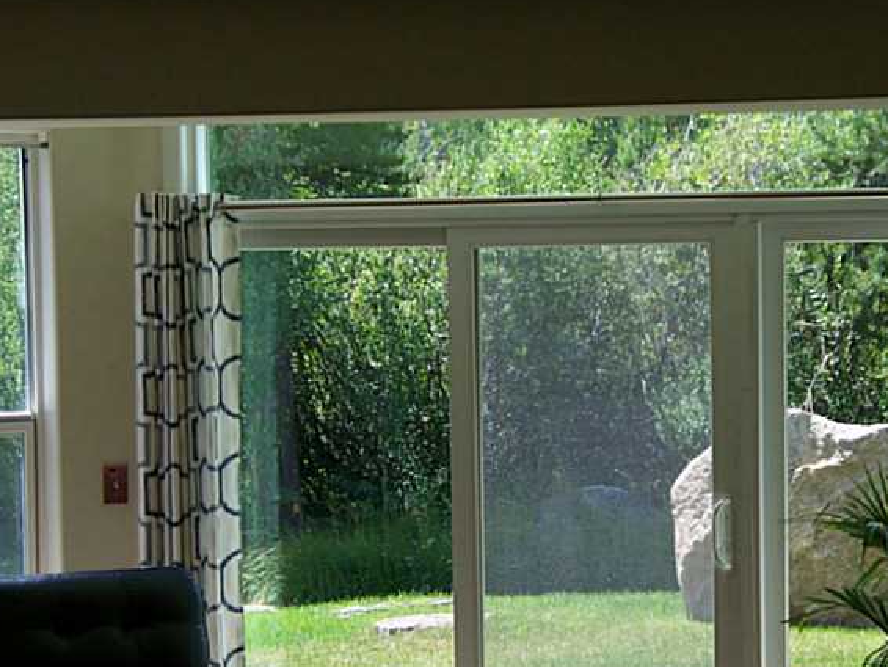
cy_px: 425
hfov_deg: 17.4
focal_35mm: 113
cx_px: 552
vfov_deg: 13.1
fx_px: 2900
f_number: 3.4
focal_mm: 16.86
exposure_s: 1/160
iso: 80
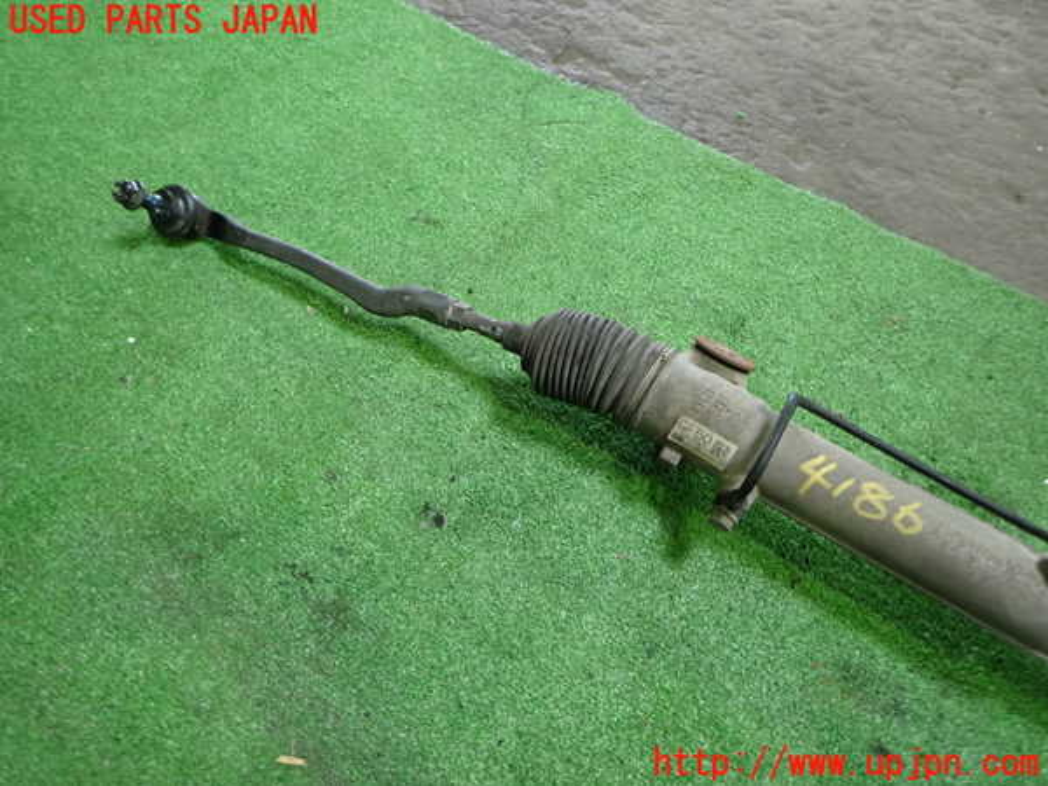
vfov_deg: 54.9
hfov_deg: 69.4
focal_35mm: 25
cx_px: 524
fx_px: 757
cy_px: 393
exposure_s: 1/30
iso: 250
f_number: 2
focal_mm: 4.5
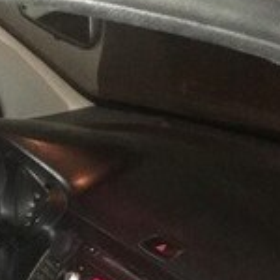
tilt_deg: -27.6
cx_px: -52
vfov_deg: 19.1
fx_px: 778
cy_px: 345
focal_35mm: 85
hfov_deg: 19.3
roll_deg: -0.9
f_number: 2.2
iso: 640
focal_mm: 4.15
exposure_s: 1/17
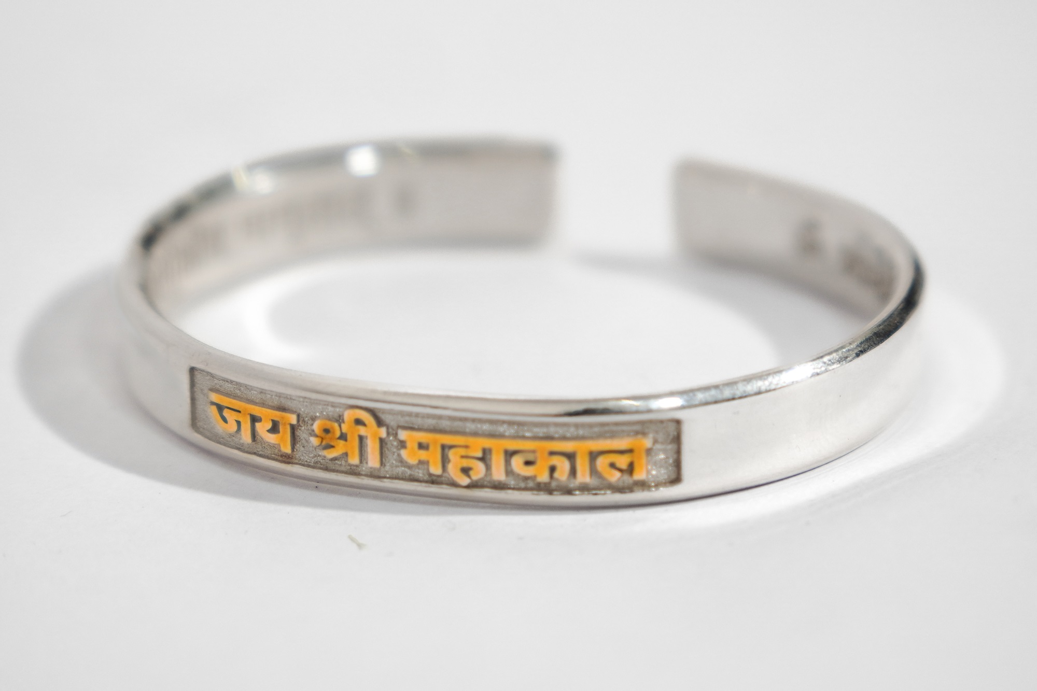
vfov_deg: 13.0
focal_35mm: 105
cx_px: 518
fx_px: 3024
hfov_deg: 19.5
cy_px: 346
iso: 125
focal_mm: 70
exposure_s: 1/160
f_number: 2.8
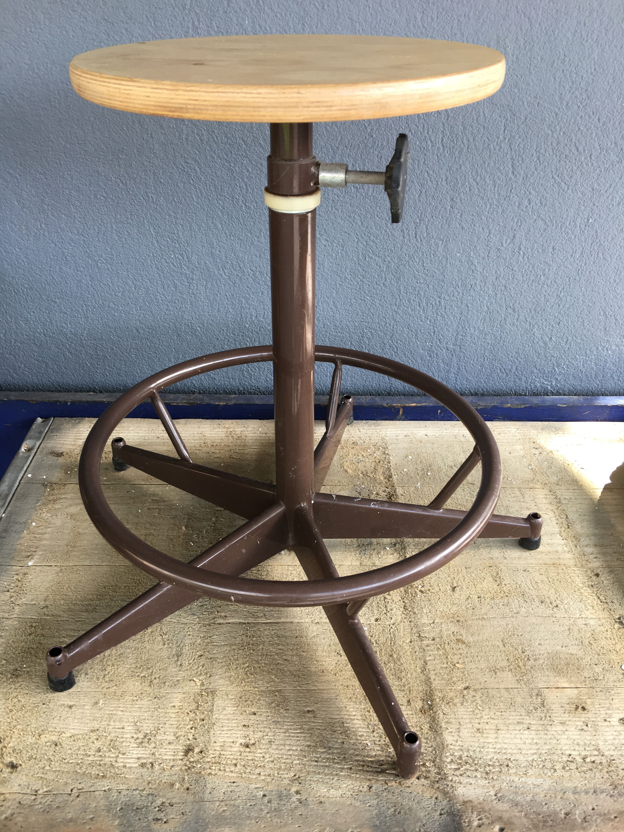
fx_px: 697
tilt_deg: -30.8
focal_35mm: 29
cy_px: 416
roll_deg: -1.8
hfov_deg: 48.2
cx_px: 312
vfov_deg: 61.7
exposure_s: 1/100
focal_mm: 4.15
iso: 32
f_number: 2.2
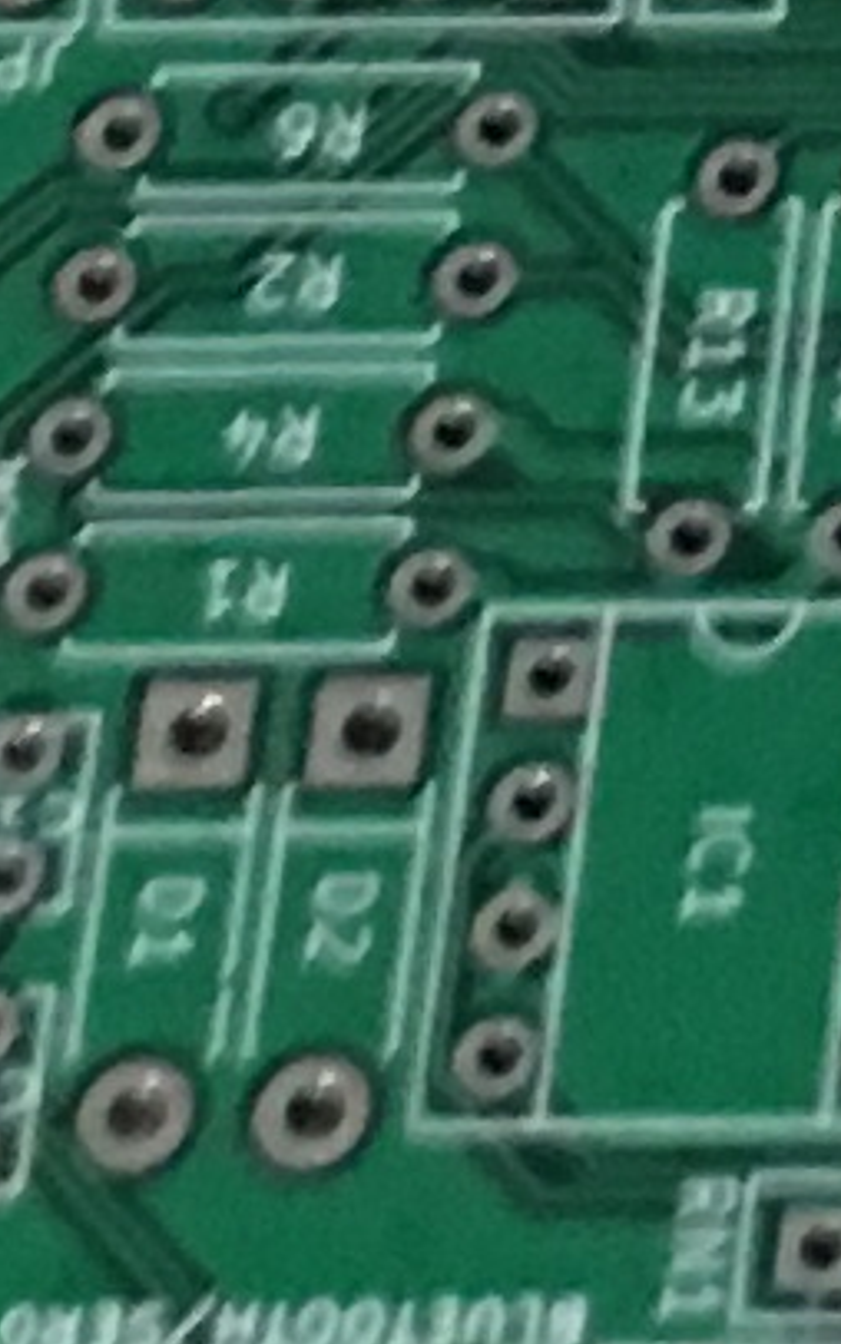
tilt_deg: -55.6
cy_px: -1609
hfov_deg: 4.1
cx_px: 3109
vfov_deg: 6.6
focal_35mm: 305
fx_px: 11177
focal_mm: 4.15
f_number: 2.2
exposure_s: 1/4
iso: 100
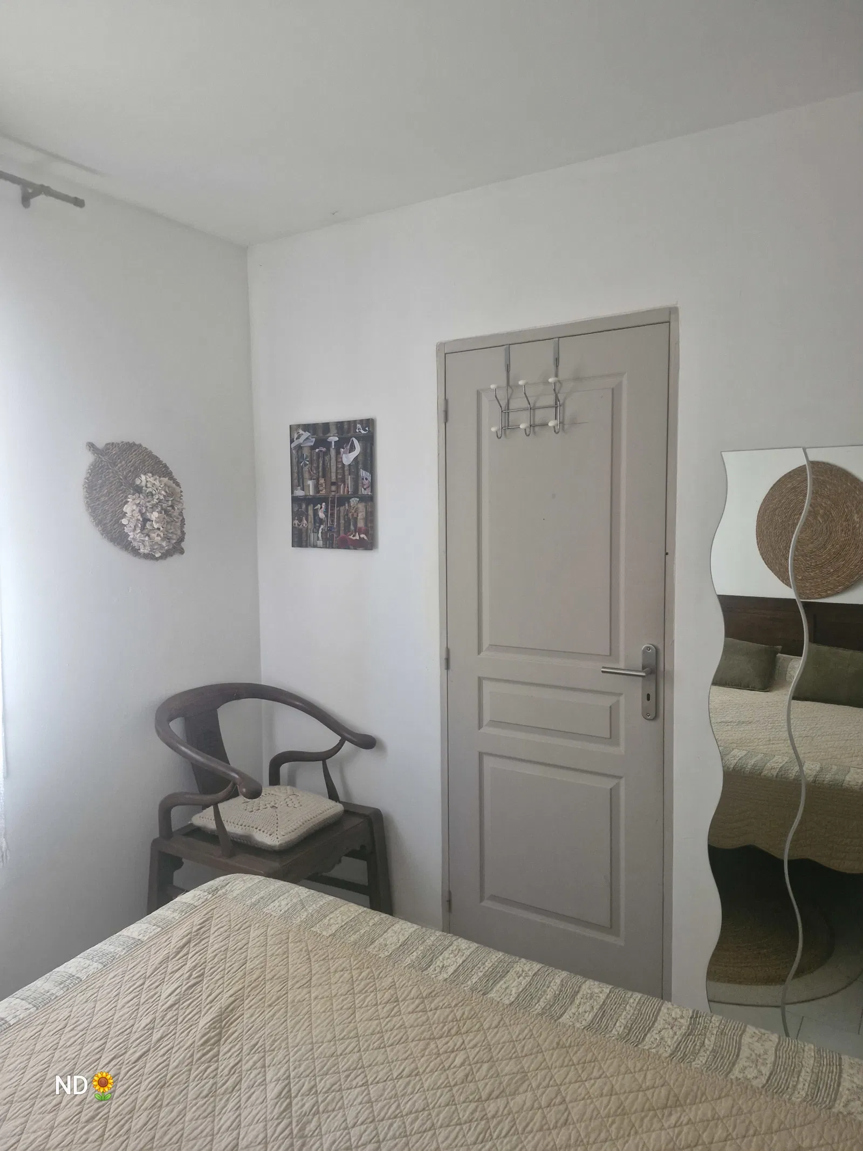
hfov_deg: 58.9
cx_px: 432
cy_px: 576
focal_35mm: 23
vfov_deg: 73.9
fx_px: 764
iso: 640
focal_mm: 5.54
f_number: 1.8
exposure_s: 1/50
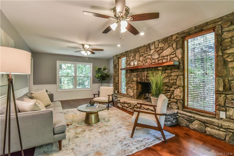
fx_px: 104
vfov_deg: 73.8
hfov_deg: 96.7
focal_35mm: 16
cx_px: 117
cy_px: 78
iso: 4000
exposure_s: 1/125
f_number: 11
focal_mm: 16
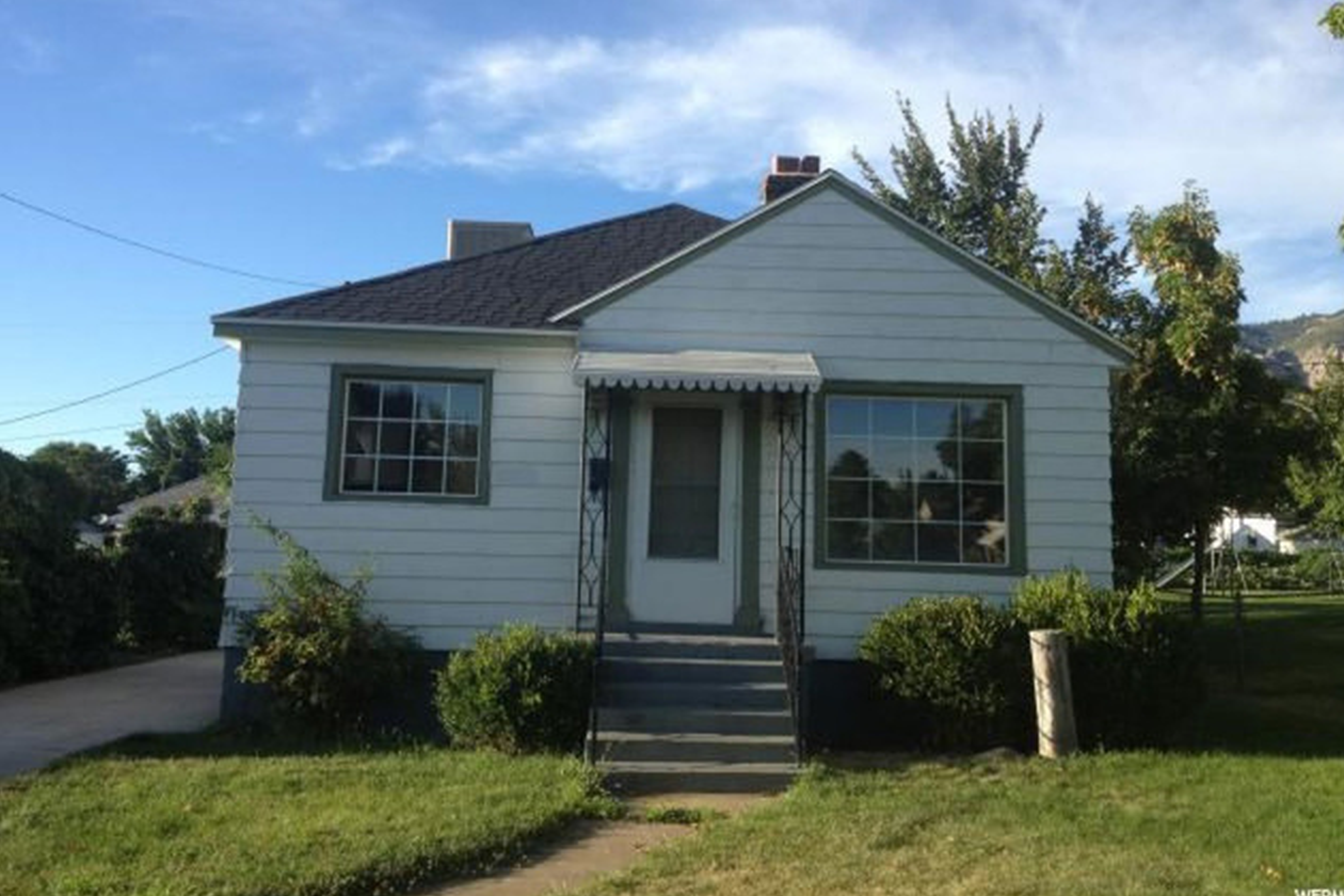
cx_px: 681
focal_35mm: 37
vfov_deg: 35.9
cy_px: 393
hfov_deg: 51.9
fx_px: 1381
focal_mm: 4.28
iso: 50
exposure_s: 1/756
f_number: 2.4
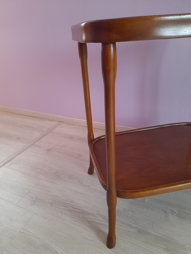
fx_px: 184
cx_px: 96
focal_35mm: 25
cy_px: 127
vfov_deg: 69.4
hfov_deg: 54.9
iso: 250
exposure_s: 1/40
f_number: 2
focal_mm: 4.6
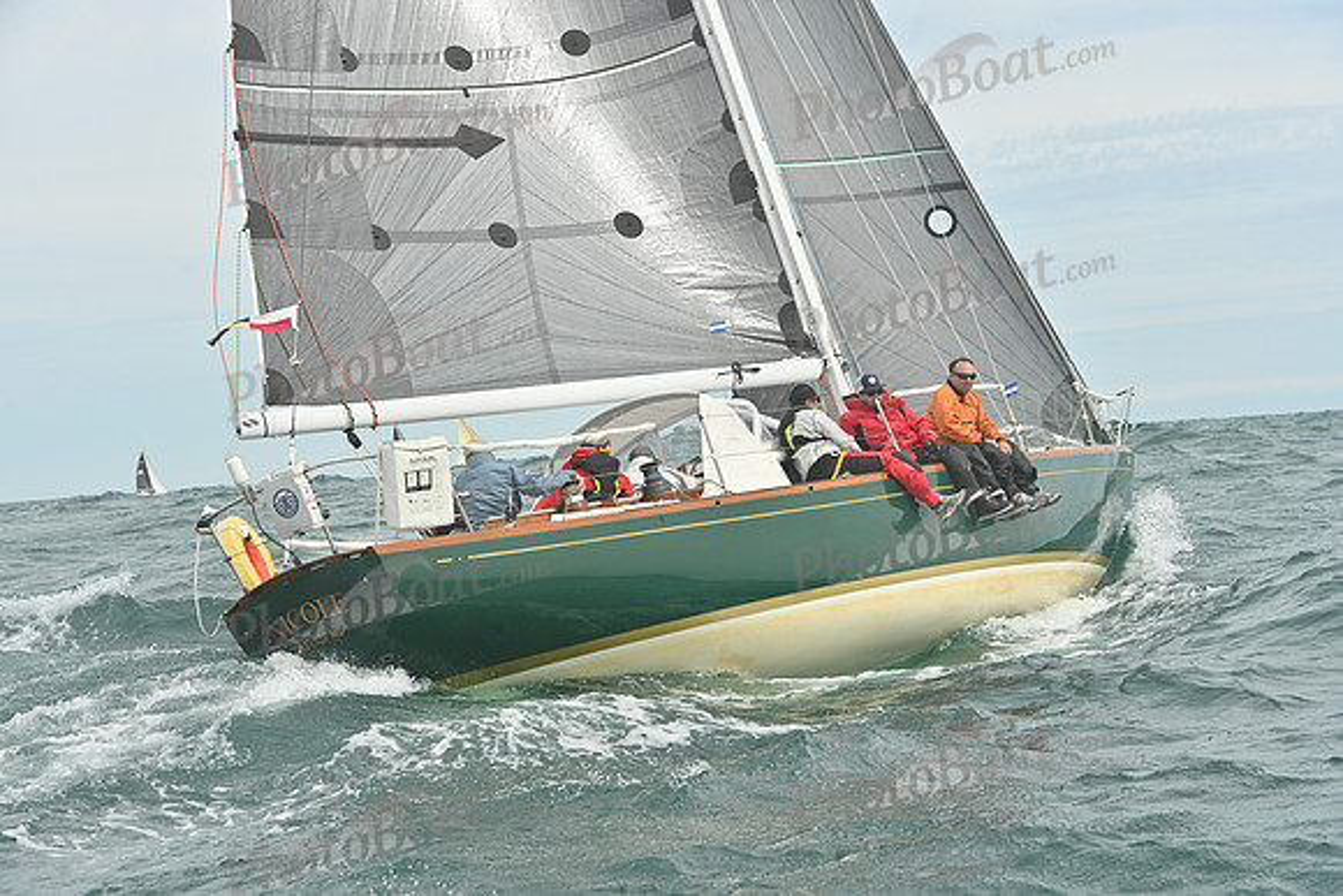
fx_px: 2612
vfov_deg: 19.5
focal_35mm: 70
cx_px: 672
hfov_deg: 28.8
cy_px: 448
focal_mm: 70
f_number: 9
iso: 320
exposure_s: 1/1250
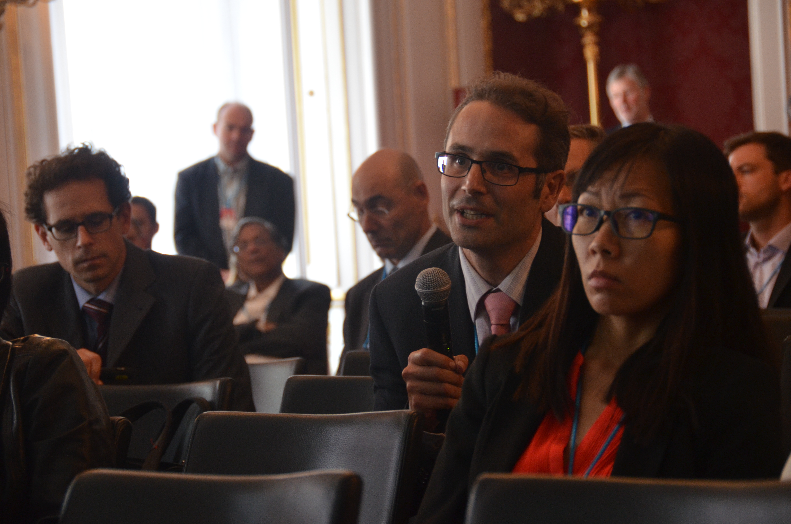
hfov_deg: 16.7
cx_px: 396
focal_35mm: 123
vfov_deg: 11.1
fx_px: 2697
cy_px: 262
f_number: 5
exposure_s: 1/50
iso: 1000
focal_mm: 82
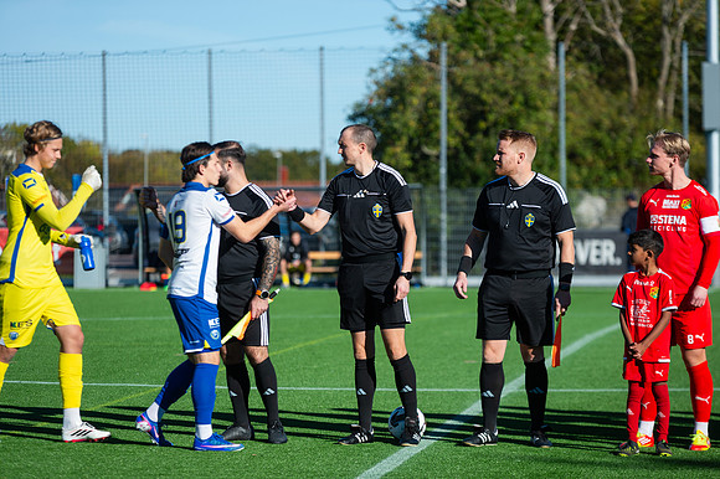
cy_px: 240
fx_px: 3198
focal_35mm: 160
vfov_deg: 8.6
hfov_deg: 12.8
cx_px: 360
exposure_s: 1/1000
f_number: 4
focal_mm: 160
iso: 100
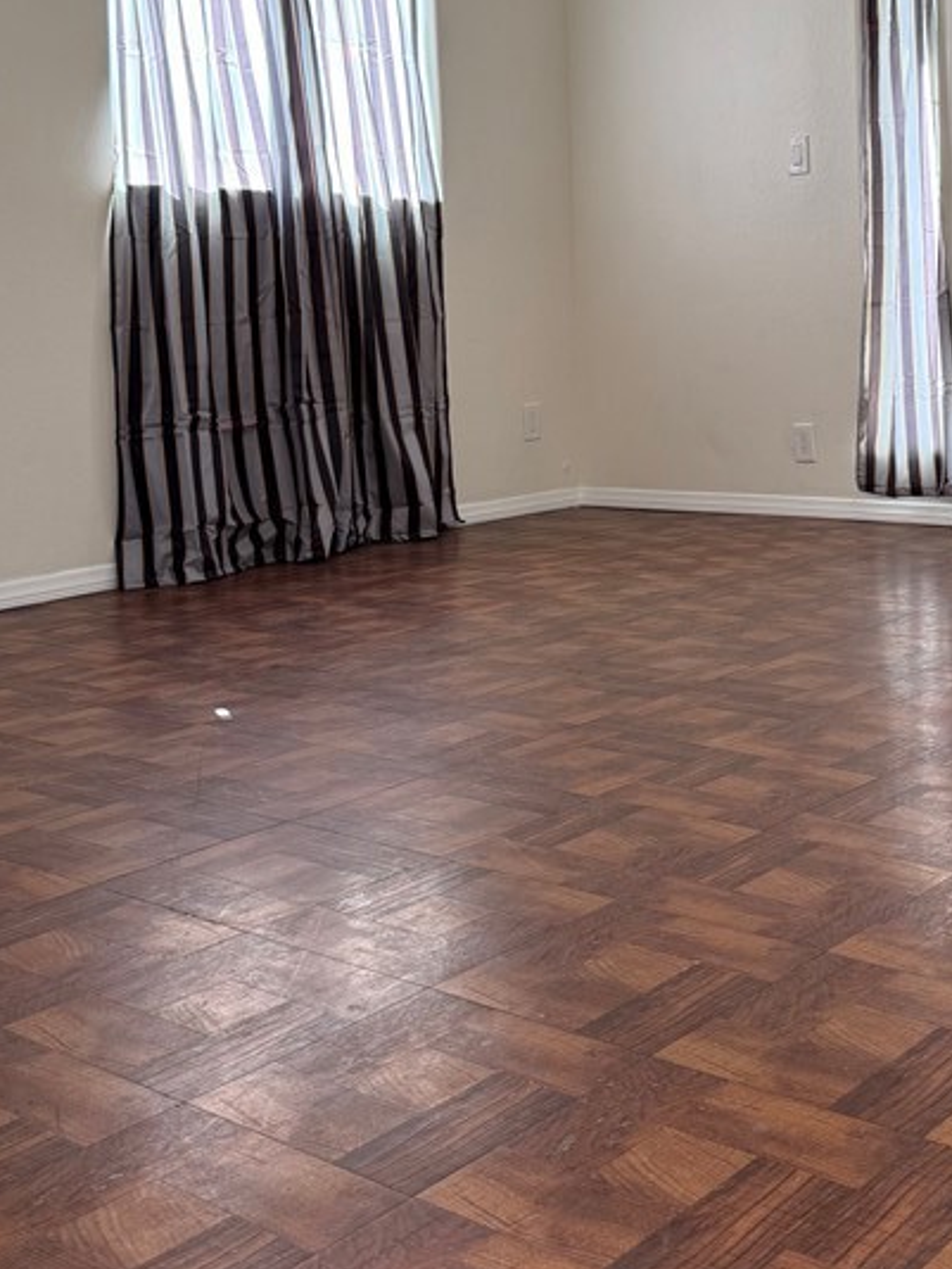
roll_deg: +1.3
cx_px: 791
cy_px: 335
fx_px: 1685
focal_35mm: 46
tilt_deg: -1.0
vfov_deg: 40.2
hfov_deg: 30.6
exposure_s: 1/120
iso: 80
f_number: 1.78
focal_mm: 6.76
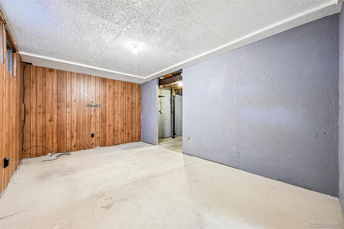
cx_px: 172
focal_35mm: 14
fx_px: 134
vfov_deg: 81.2
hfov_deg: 104.3
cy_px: 114
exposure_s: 1/1.25
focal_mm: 14
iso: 400
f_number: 10
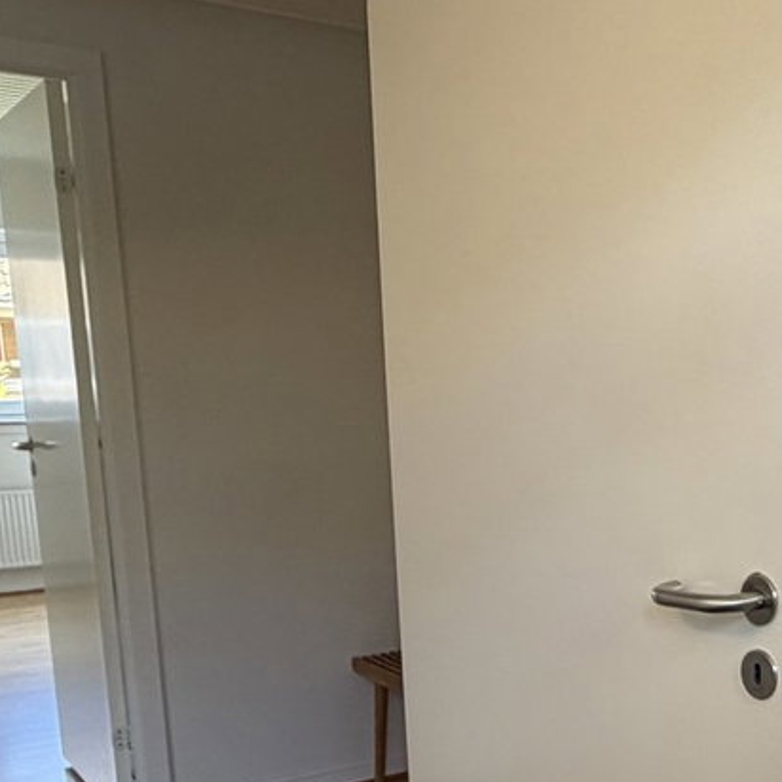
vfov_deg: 34.6
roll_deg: -0.2
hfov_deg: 32.1
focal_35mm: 48
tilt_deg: -10.1
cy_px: 592
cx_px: 814
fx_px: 1227
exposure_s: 1/100
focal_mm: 2.22
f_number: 2.2
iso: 200
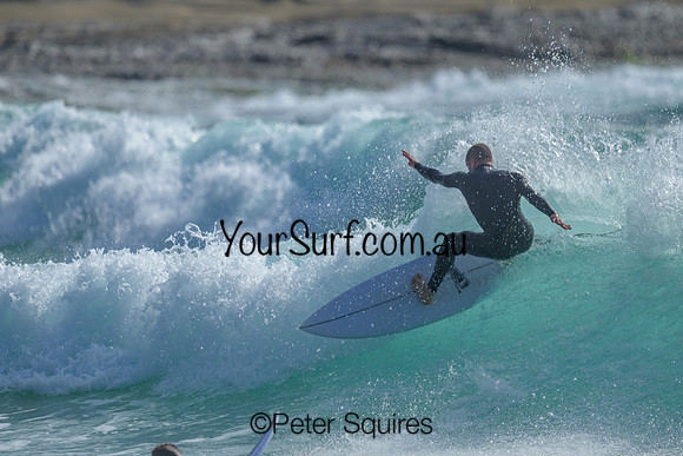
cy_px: 169
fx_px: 19132
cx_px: 430
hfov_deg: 2.0
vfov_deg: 1.4
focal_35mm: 1008
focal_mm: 800
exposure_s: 1/2000
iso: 125
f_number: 6.3
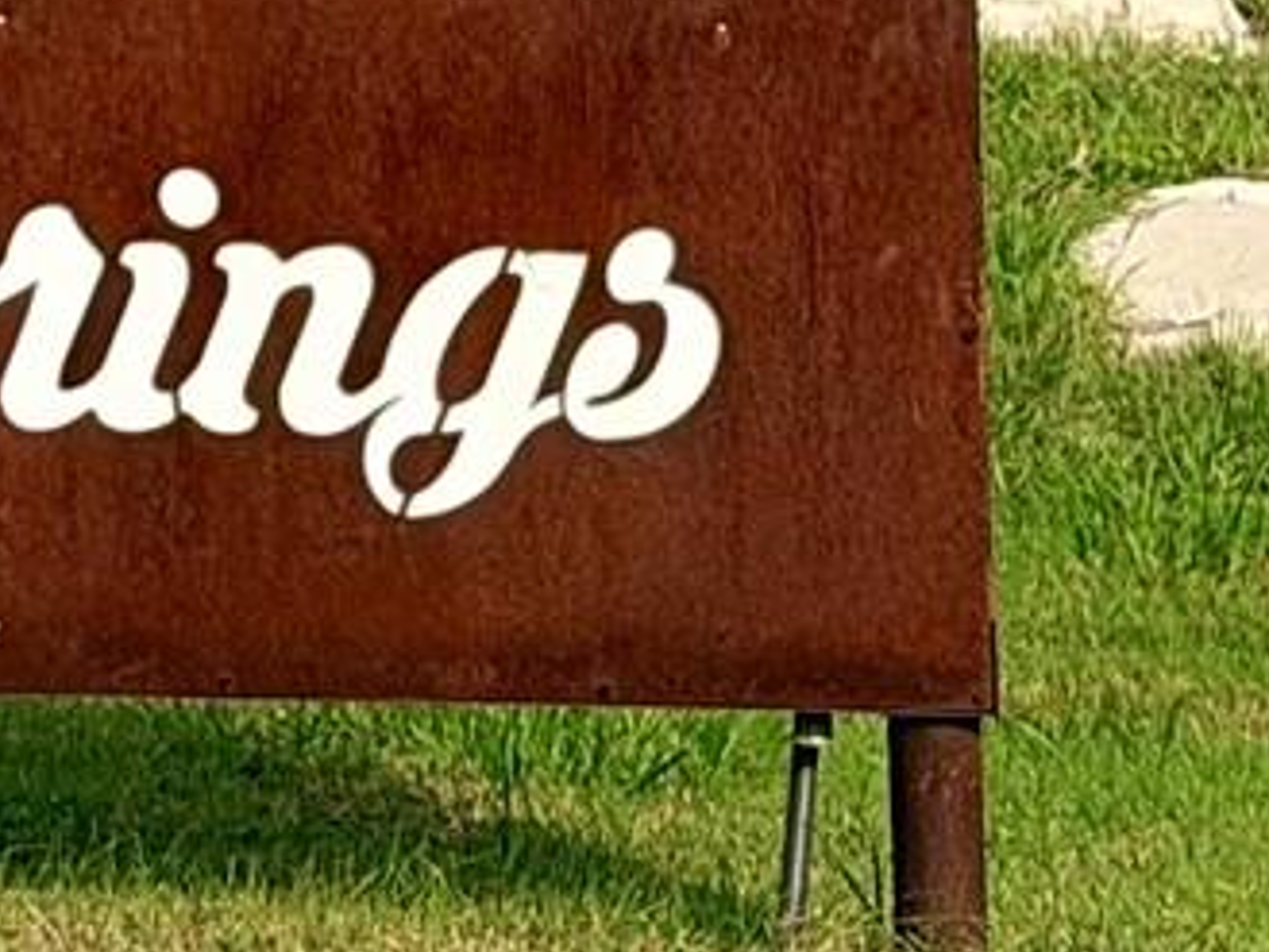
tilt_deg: +8.6
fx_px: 10965
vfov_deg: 4.8
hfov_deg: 6.4
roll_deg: -0.8
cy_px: -1295
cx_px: -1342
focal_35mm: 299
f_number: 1.78
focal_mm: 6.76
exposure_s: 1/4878
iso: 64
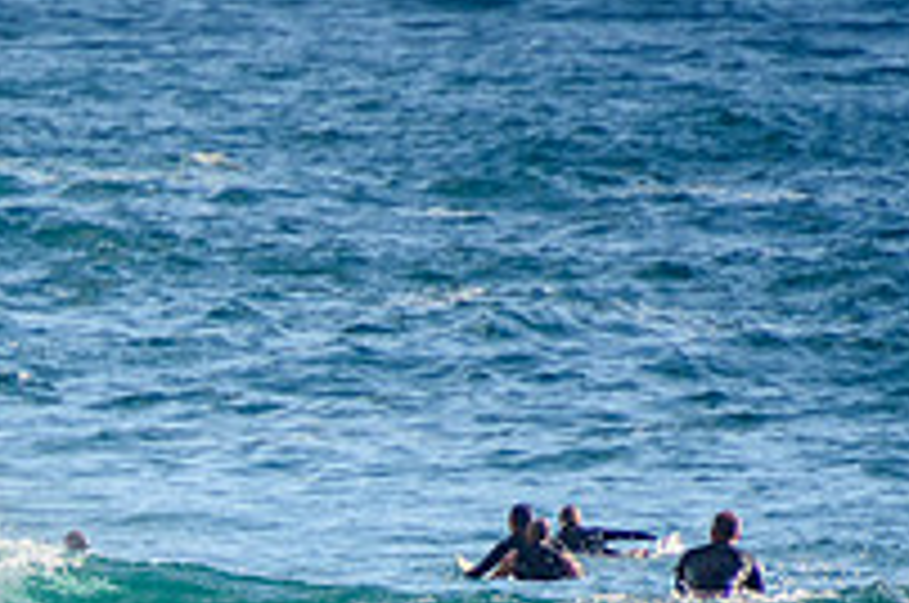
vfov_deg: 0.8
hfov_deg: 1.2
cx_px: -284
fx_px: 44293
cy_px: 709
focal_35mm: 1757
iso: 320
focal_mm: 400
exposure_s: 1/2000
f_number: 5.6
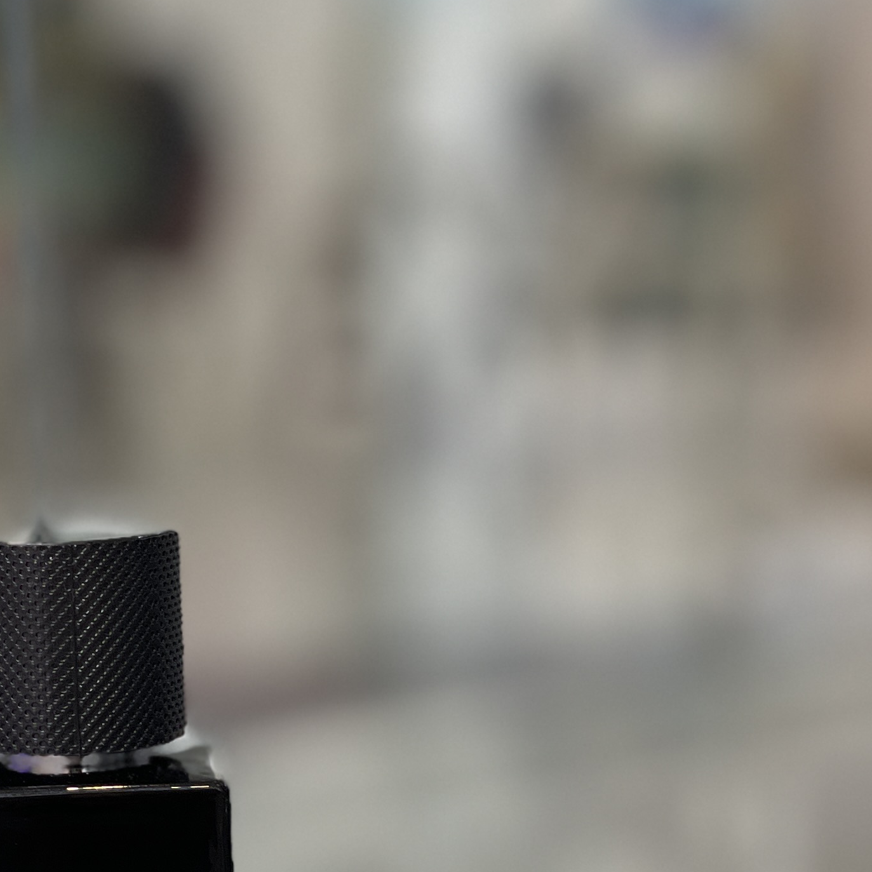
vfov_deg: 12.8
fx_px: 3847
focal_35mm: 135
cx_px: 98
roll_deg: +3.0
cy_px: 804
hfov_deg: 12.8
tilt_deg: -10.4
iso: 125
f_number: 2
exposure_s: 1/100
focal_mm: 6
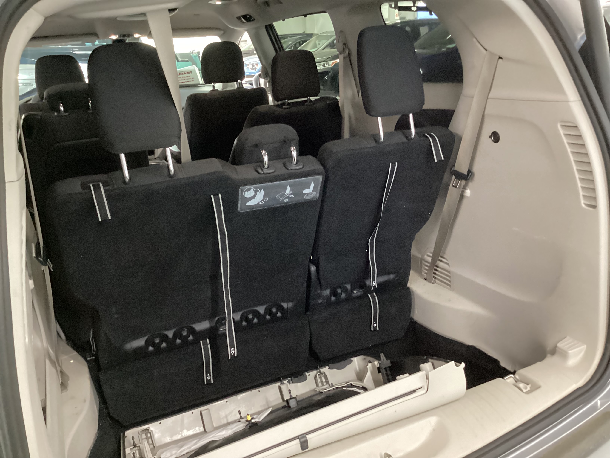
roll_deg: +3.3
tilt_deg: -21.2
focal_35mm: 31
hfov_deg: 58.4
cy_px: 229
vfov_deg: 45.4
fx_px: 546
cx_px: 305
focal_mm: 3.3
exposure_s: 1/20
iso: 640
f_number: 2.4
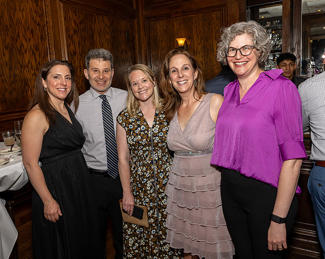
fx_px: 289
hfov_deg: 58.6
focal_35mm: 30
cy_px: 118
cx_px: 156
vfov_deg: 48.3
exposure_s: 1/250
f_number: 8
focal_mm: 24.5
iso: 500
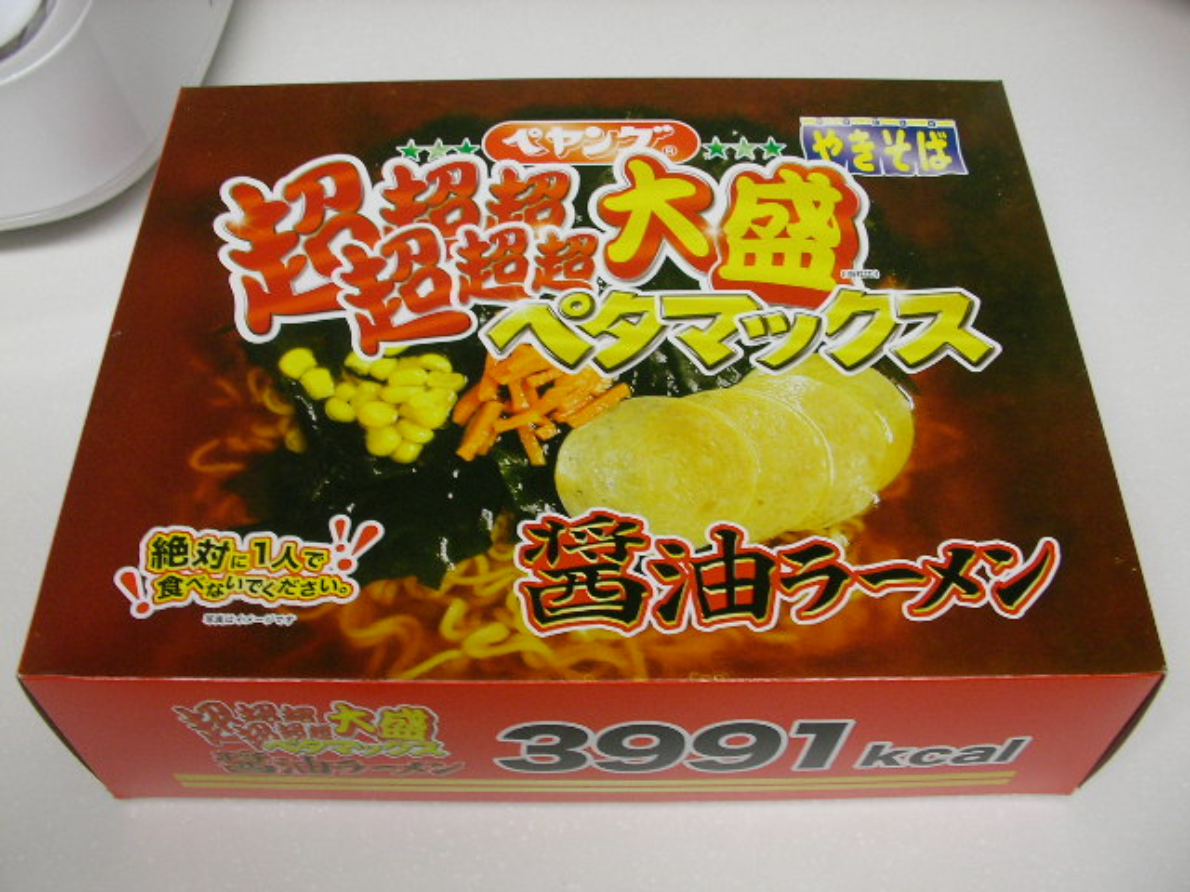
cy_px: 446
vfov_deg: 37.7
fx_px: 1306
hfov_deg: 49.0
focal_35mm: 38
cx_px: 595
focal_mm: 5.8
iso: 100
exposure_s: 1/19.3
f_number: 3.5
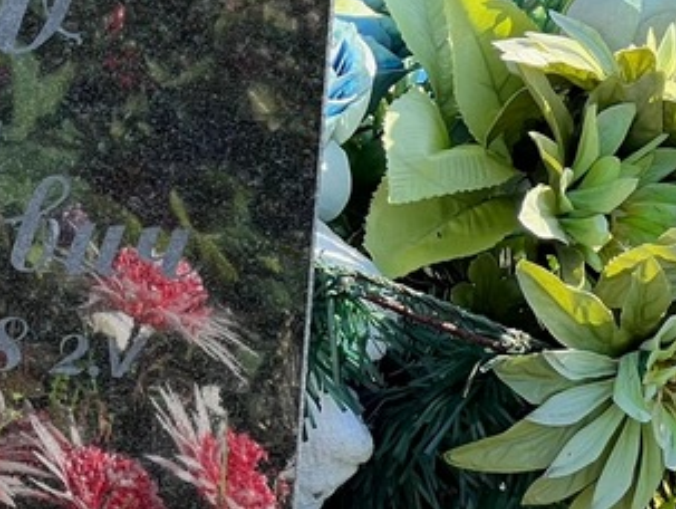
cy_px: -156
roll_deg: -0.4
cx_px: -165
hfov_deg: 9.6
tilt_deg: -26.1
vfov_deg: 7.3
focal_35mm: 203
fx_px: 3969
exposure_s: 1/213
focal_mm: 9
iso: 32
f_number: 2.8
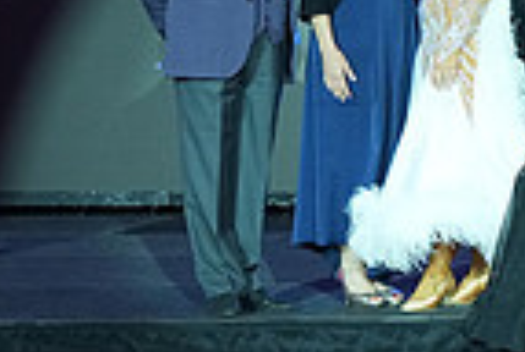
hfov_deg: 10.6
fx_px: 2601
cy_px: 255
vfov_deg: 7.7
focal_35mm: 178
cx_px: 1017
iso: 2500
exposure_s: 1/200
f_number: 4
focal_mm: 44
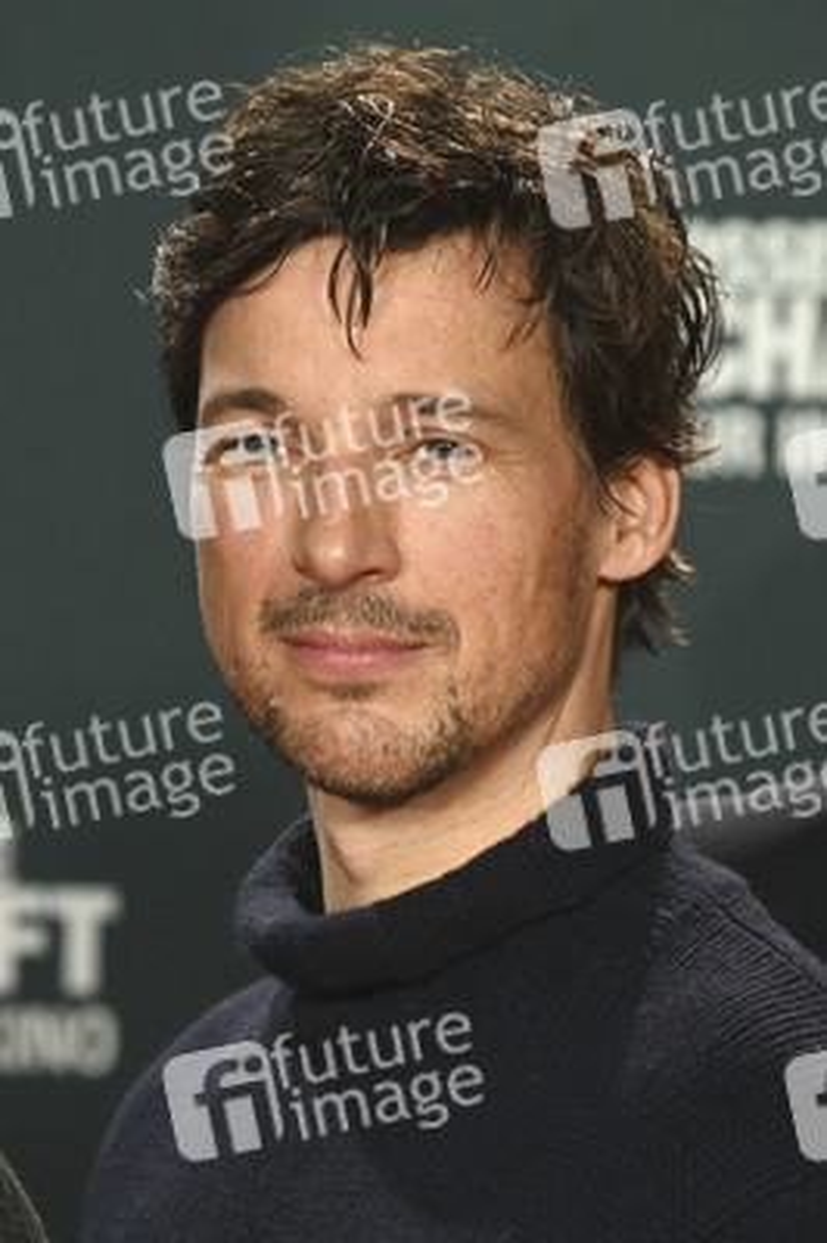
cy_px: 622
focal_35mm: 195
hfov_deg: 7.0
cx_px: 414
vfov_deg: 10.6
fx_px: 6731
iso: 1600
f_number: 4.8
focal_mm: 195
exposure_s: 1/250
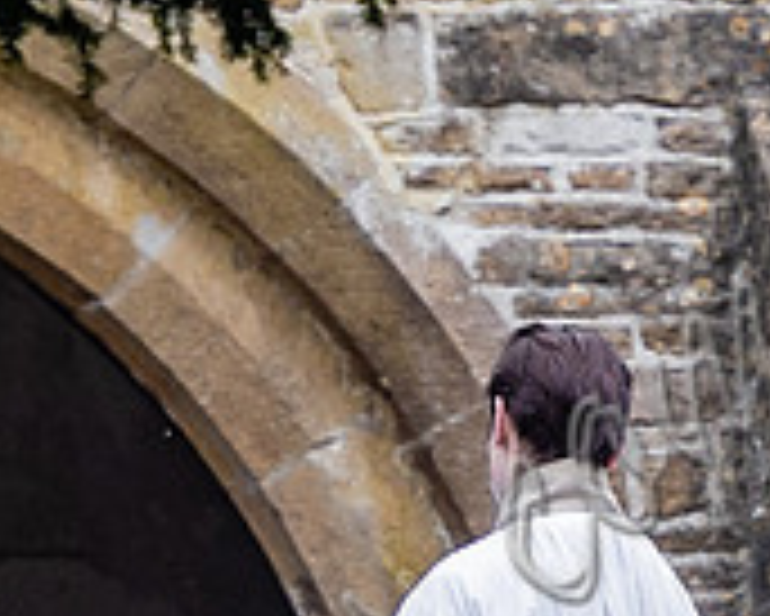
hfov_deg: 1.1
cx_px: 219
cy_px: 764
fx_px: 41272
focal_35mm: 1810
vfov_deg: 0.9
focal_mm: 200
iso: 400
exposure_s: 1/1600
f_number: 2.8
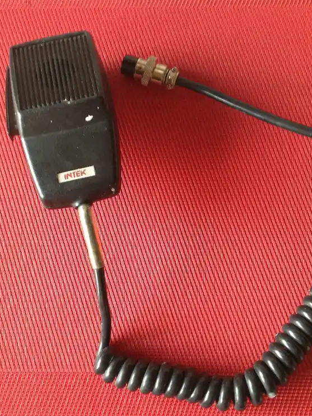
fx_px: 565
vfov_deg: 40.4
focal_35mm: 47
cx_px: 132
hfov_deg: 30.8
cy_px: 208
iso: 250
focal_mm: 4.28
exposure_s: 1/15
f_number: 2.4
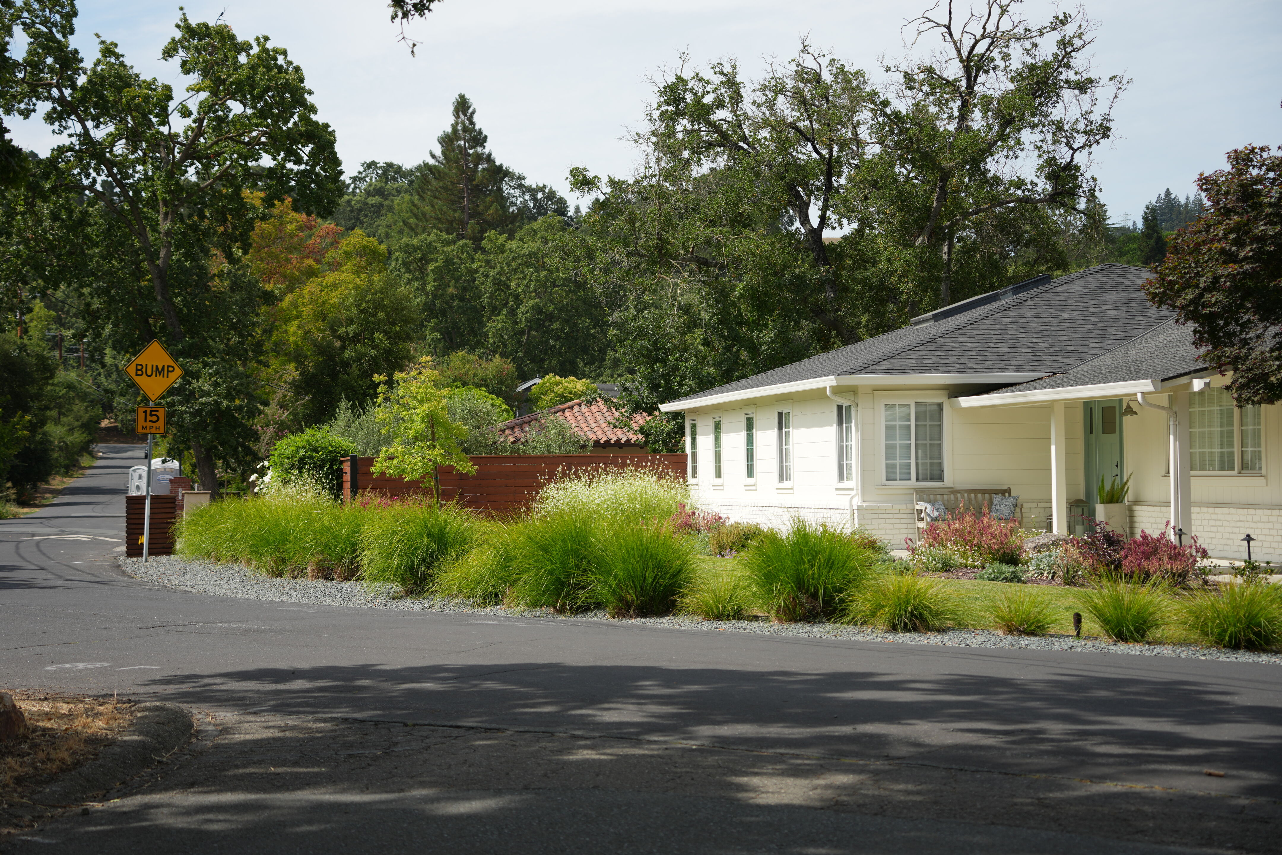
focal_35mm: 72
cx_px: 641
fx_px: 2564
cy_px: 428
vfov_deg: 18.9
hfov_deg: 28.1
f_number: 5
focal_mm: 72
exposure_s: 1/640
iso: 125
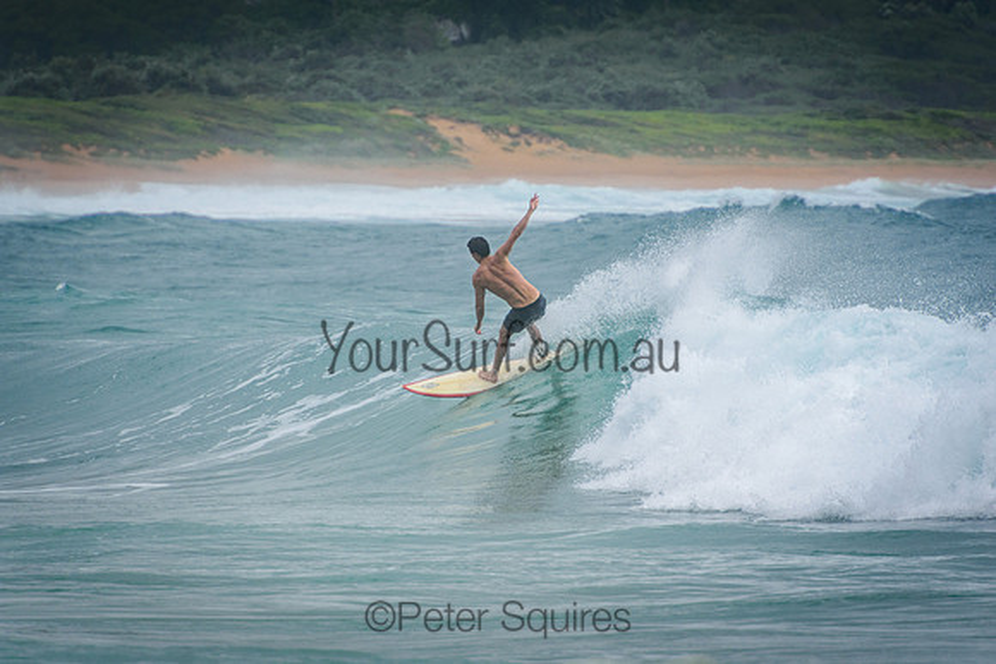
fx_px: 16603
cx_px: 498
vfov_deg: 2.3
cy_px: 332
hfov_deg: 3.4
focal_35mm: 600
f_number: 5.6
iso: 320
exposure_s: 1/2000
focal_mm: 400
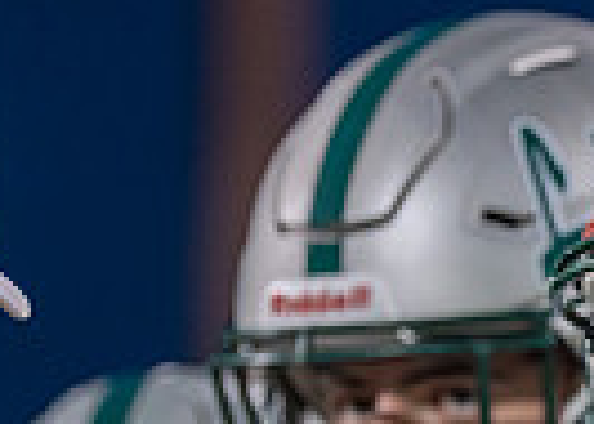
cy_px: 573
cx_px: 870
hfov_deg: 2.5
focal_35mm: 820
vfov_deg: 1.8
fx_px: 13833
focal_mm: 156
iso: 640
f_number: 2.8
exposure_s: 1/500
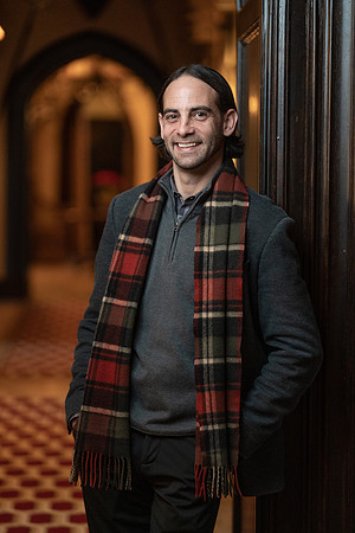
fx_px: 1834
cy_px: 266
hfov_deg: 11.1
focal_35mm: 124
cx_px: 178
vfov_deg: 16.5
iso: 4000
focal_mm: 124
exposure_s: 1/200
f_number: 2.8
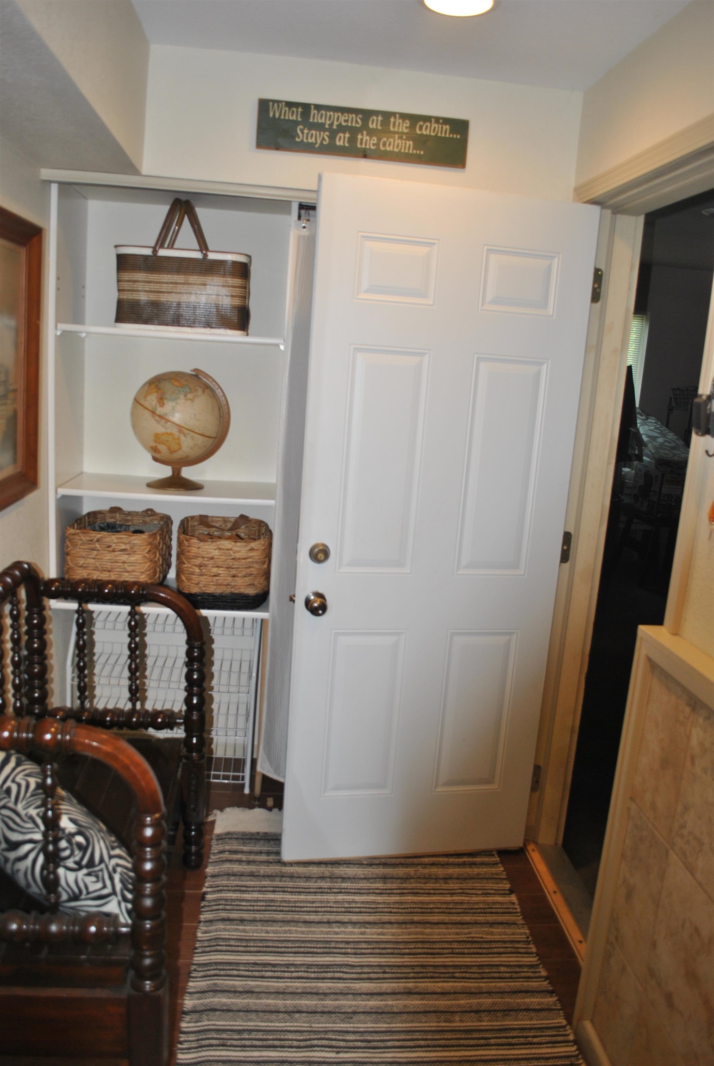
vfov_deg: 67.3
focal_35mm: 27
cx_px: 357
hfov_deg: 48.0
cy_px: 533
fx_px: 801
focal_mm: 18
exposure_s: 1/60
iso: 200
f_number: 3.5
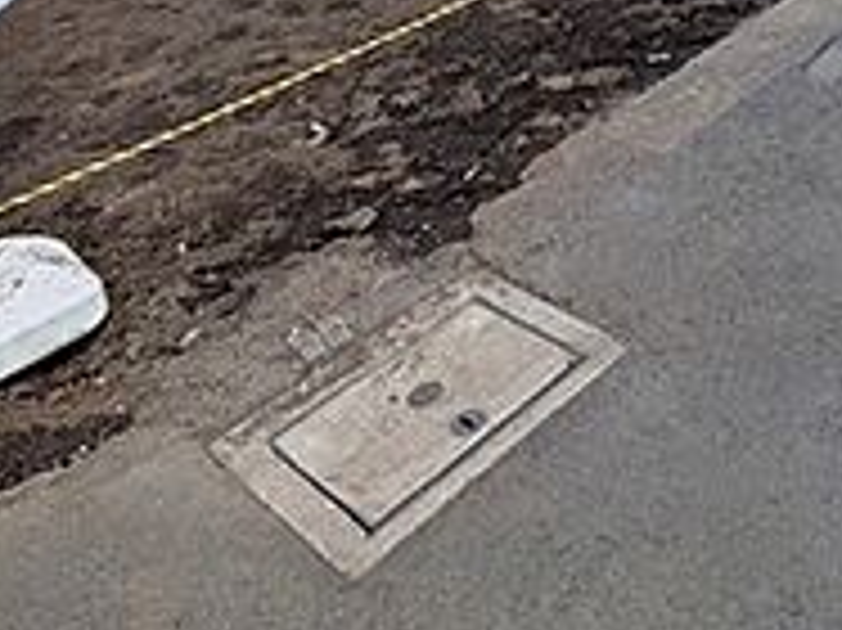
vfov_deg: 26.6
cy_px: -212
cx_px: 828
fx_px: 1094
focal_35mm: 45
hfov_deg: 37.8
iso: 48
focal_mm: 1.83
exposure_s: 1/2049
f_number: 2.2
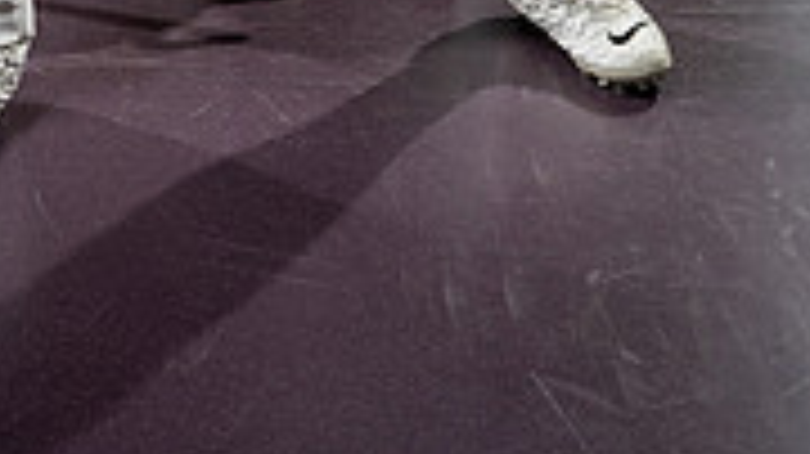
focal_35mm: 84
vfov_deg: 12.2
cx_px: 225
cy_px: -530
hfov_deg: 25.1
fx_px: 1803
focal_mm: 32
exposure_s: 1/250
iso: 640
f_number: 4
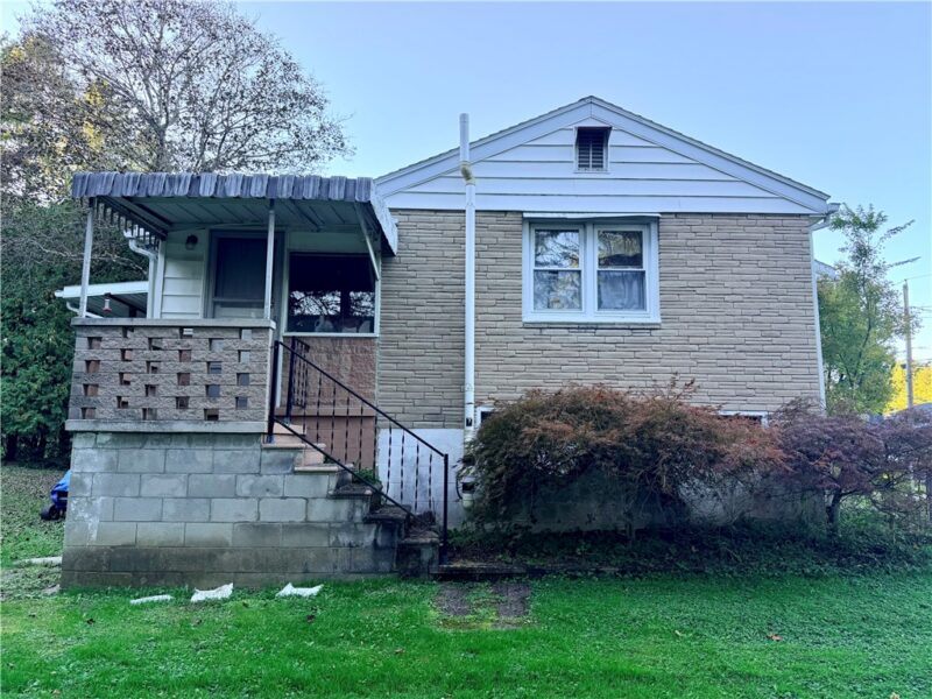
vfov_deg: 56.8
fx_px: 646
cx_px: 466
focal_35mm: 24
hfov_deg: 71.6
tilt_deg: +7.9
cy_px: 350
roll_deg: +0.3
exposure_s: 1/210
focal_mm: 6.76
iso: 80
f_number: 1.78
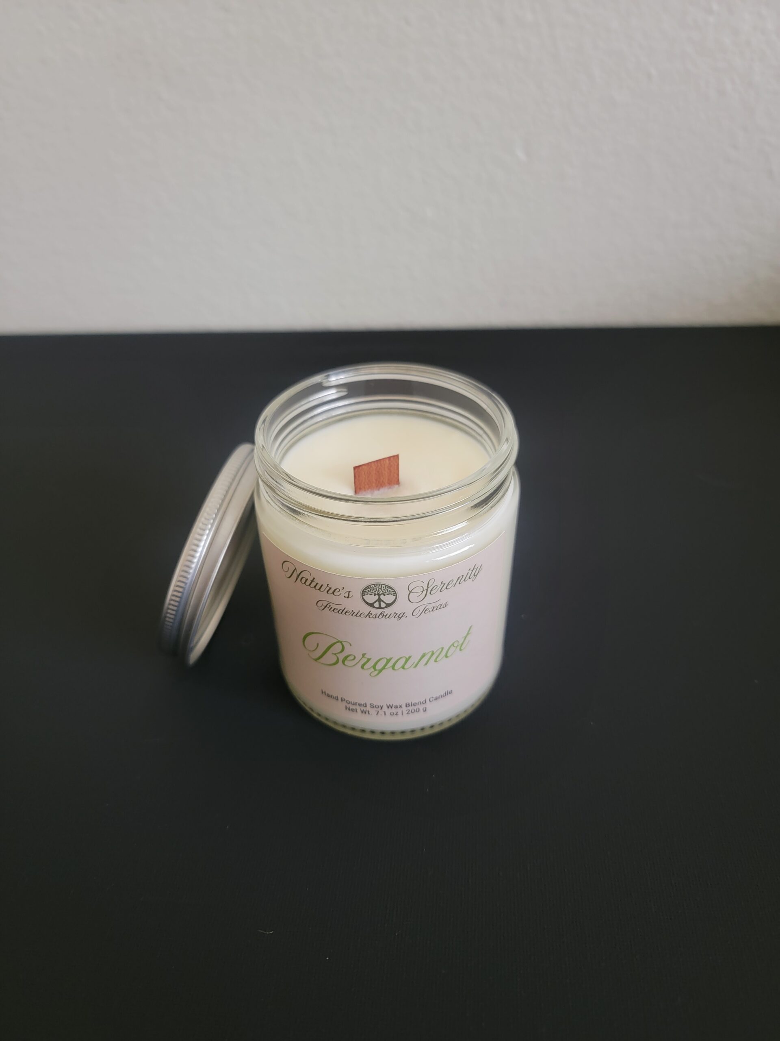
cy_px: 520
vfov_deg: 71.6
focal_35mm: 24
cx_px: 390
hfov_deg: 56.8
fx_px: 721
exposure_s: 1/40
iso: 400
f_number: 1.8
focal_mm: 6.7
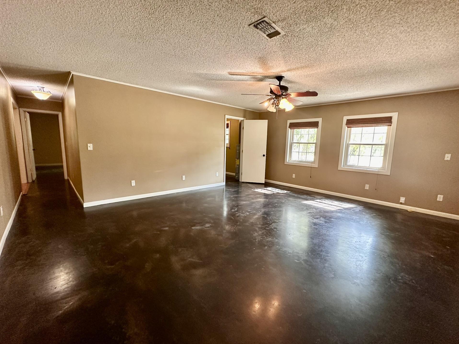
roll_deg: -2.4
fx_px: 199
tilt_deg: -7.6
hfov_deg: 98.1
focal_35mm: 15
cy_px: 173
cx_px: 234
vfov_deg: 81.8
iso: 400
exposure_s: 1/60
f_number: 2.2
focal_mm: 2.22
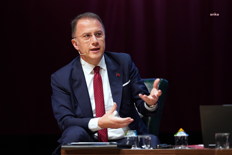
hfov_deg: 10.3
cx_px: 116
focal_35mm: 200
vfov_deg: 6.9
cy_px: 78
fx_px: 1289
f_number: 2.8
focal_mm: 200
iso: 1000
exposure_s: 1/200
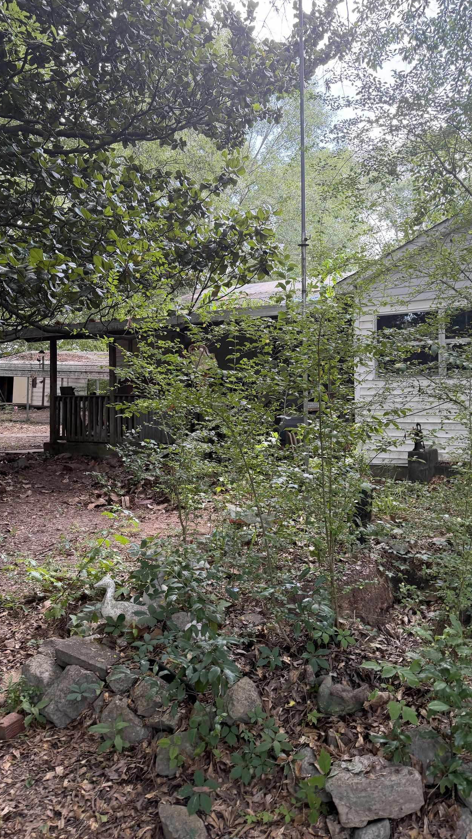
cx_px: 253
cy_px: 407
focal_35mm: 27
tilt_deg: +3.5
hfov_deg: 42.9
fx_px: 601
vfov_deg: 69.8
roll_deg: -3.9
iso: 100
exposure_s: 1/160
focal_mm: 6.76
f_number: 1.78
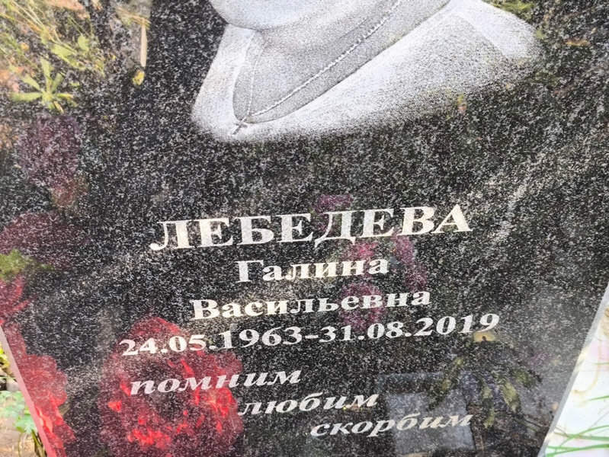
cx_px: 304
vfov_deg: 29.1
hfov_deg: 38.2
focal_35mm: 50
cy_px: 228
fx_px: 880
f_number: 1.7
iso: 80
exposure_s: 1/60
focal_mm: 4.71
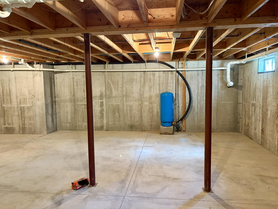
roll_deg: +1.3
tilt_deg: -4.8
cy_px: 104
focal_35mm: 26
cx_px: 139
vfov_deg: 53.1
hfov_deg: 67.3
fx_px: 209
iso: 500
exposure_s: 1/40
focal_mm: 5.96
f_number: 1.6
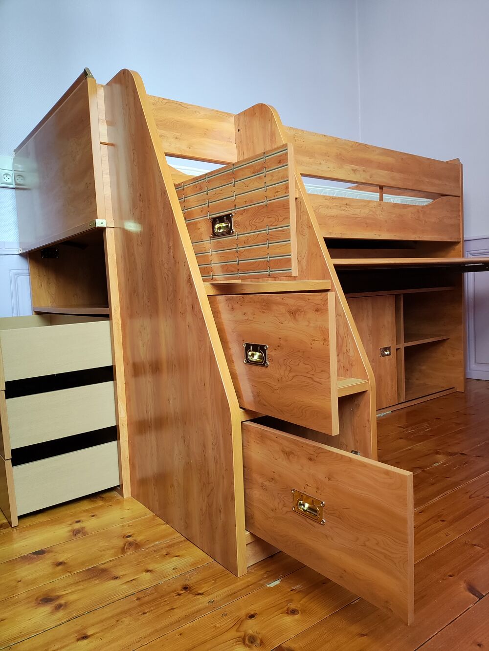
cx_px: 244
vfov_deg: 69.4
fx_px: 471
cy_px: 326
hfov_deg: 54.9
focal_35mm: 25
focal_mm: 4.71
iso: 462
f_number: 1.79
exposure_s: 1/100
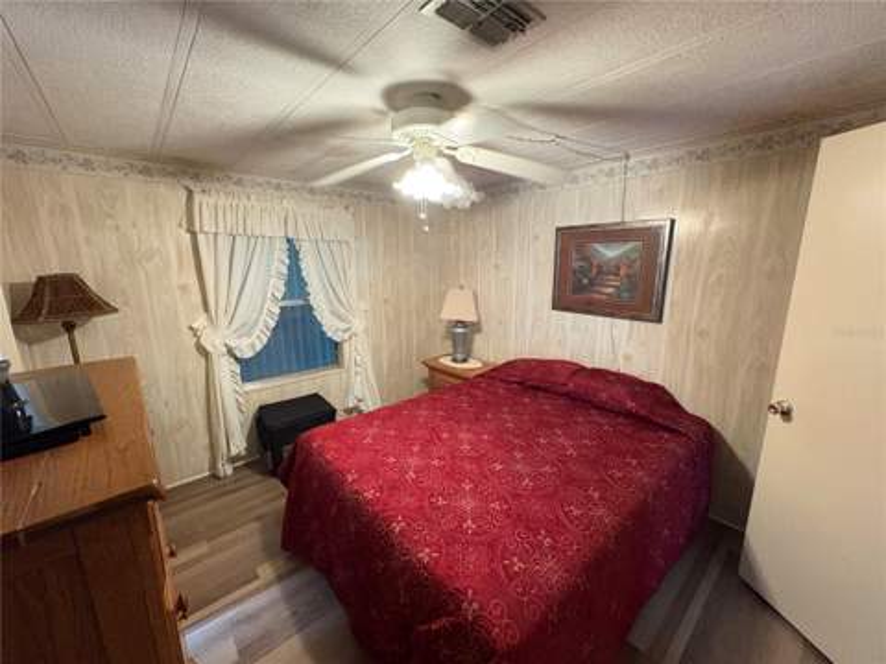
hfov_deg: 102.1
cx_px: 443
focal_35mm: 14
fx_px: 358
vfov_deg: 85.7
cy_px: 332
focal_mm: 2.22
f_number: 2.2
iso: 640
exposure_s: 1/60
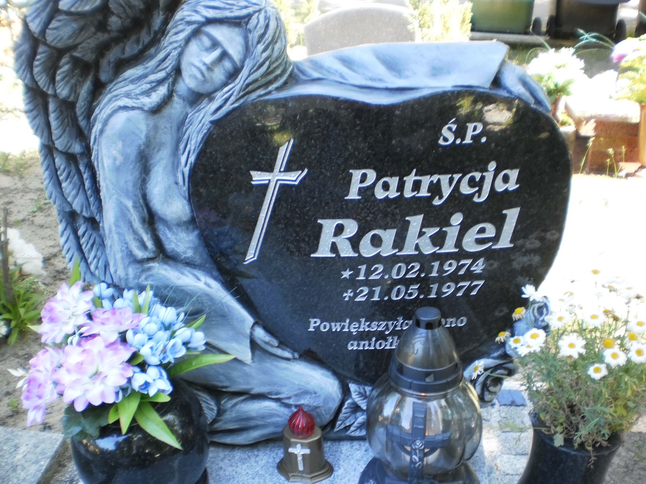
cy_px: 242
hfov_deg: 51.4
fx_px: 672
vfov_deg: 39.7
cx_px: 323
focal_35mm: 36
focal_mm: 6.3
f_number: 3.1
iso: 100
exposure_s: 1/50
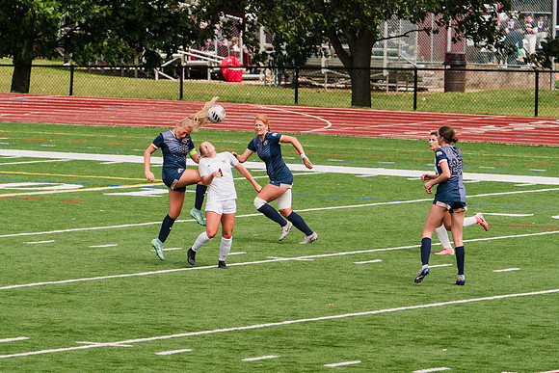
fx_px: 5236
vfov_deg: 4.1
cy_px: 193
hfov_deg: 6.1
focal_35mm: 337
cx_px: 241
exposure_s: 1/1600
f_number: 5.6
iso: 500
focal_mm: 200
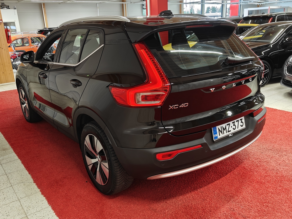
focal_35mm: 32
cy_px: 110
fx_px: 270
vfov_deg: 44.2
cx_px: 146
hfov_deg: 56.8
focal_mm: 5.59
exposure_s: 1/50
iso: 80
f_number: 1.8
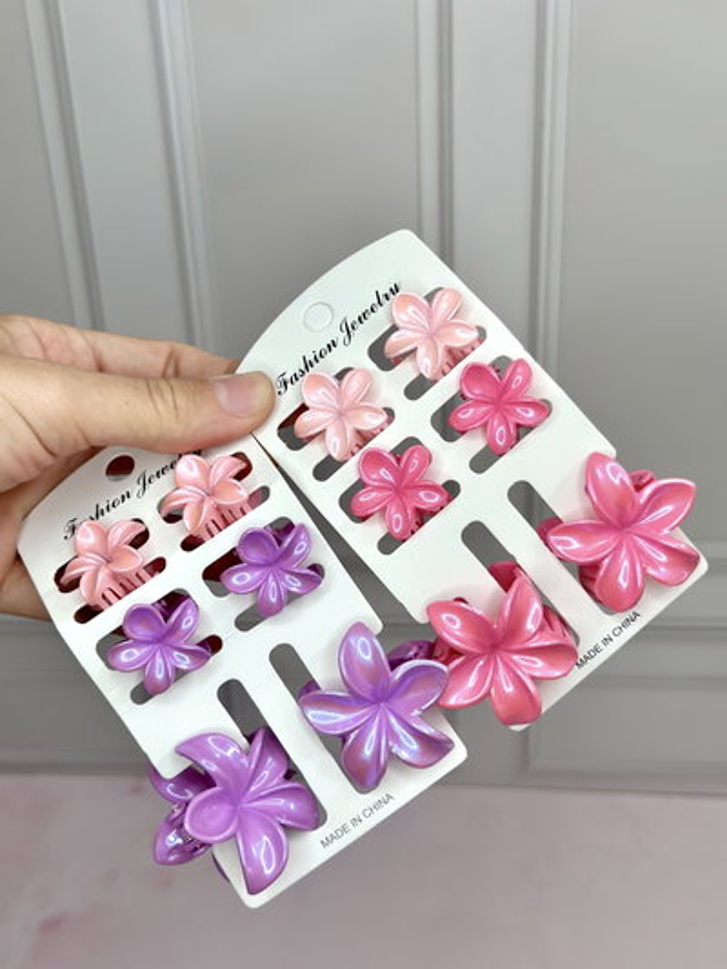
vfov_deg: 39.6
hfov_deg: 30.3
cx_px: 364
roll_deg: +1.3
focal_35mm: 48
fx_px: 1344
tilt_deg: -30.9
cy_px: 484
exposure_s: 1/454
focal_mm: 6.86
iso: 100
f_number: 1.78
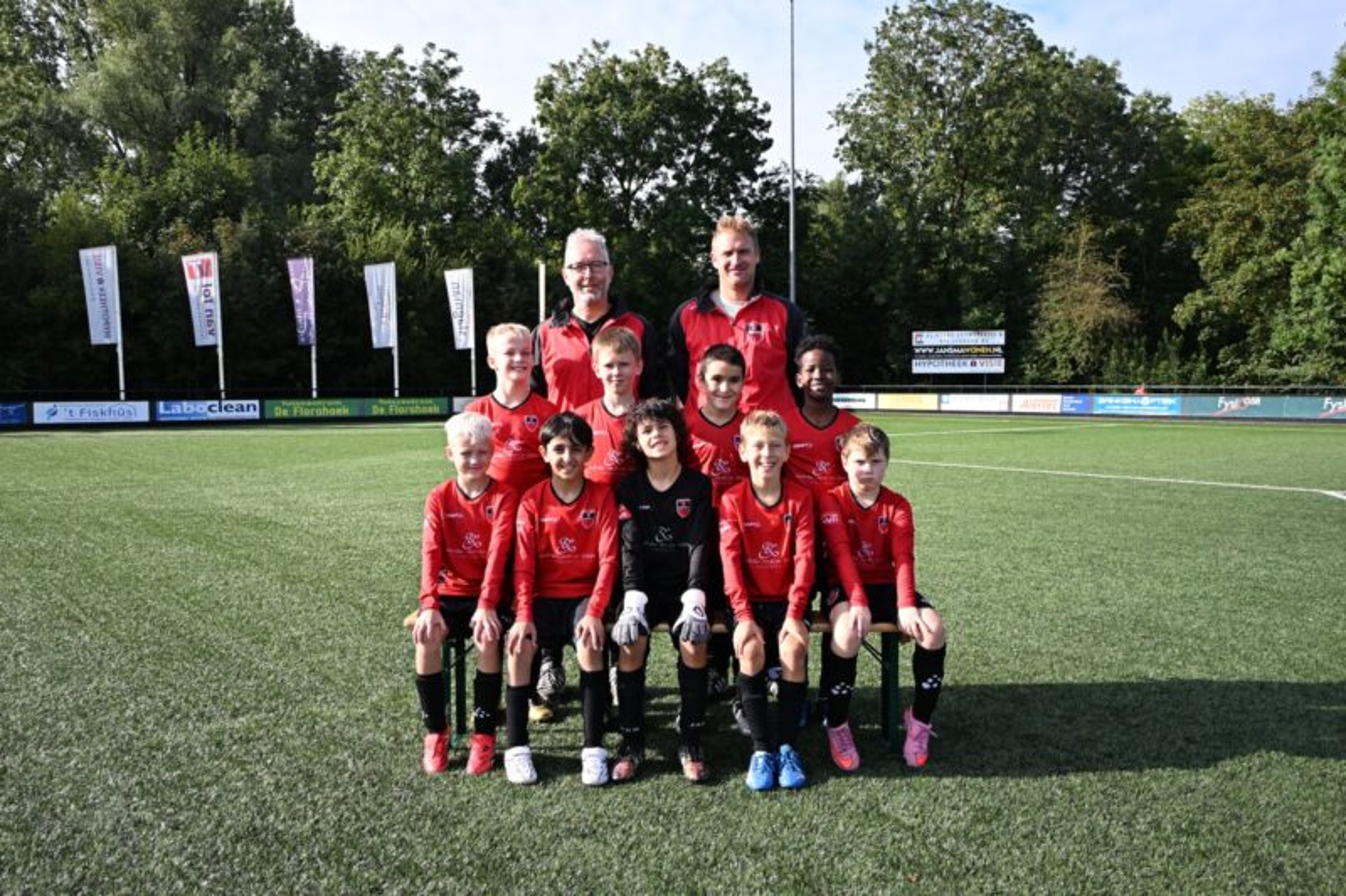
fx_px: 1121
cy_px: 448
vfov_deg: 43.6
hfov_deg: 61.9
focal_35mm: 30
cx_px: 673
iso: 250
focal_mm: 20.5
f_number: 4.8
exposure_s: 1/800
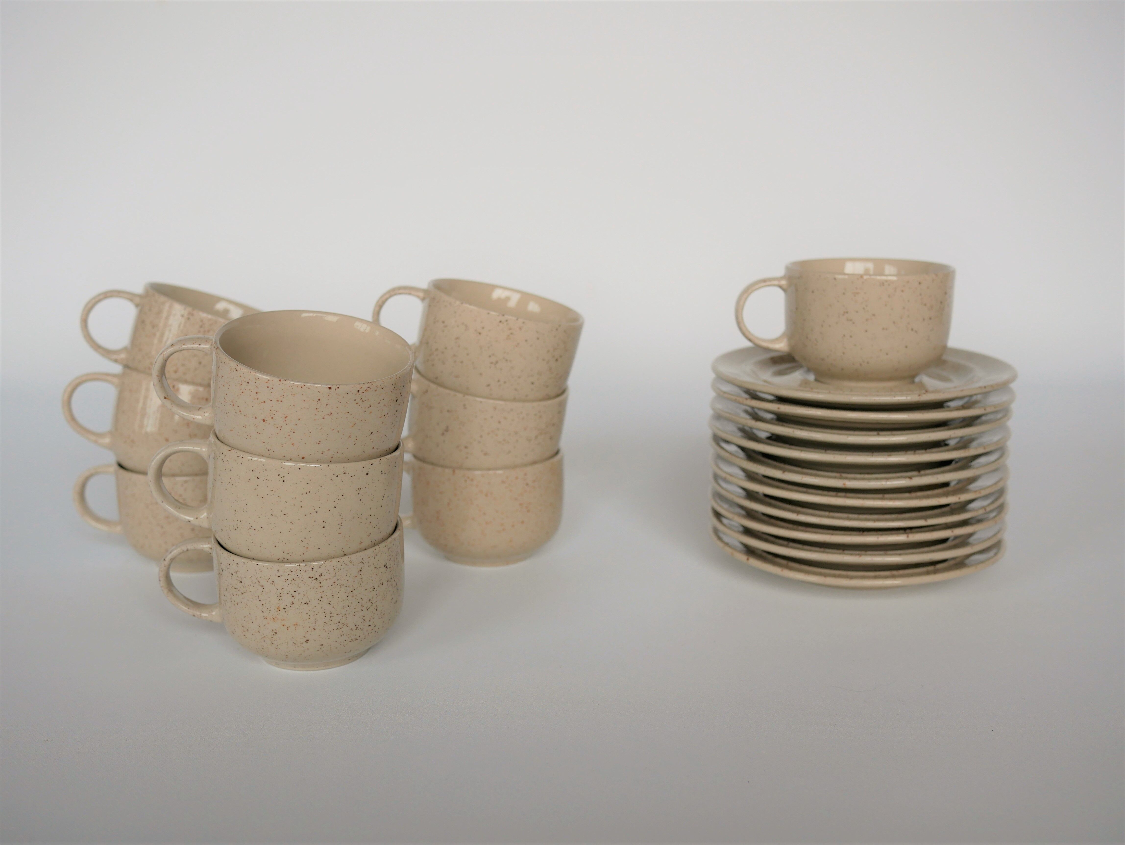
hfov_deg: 46.8
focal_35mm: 40
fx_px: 1301
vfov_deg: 36.0
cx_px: 562
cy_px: 422
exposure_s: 1/250
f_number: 2.8
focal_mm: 20
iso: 200
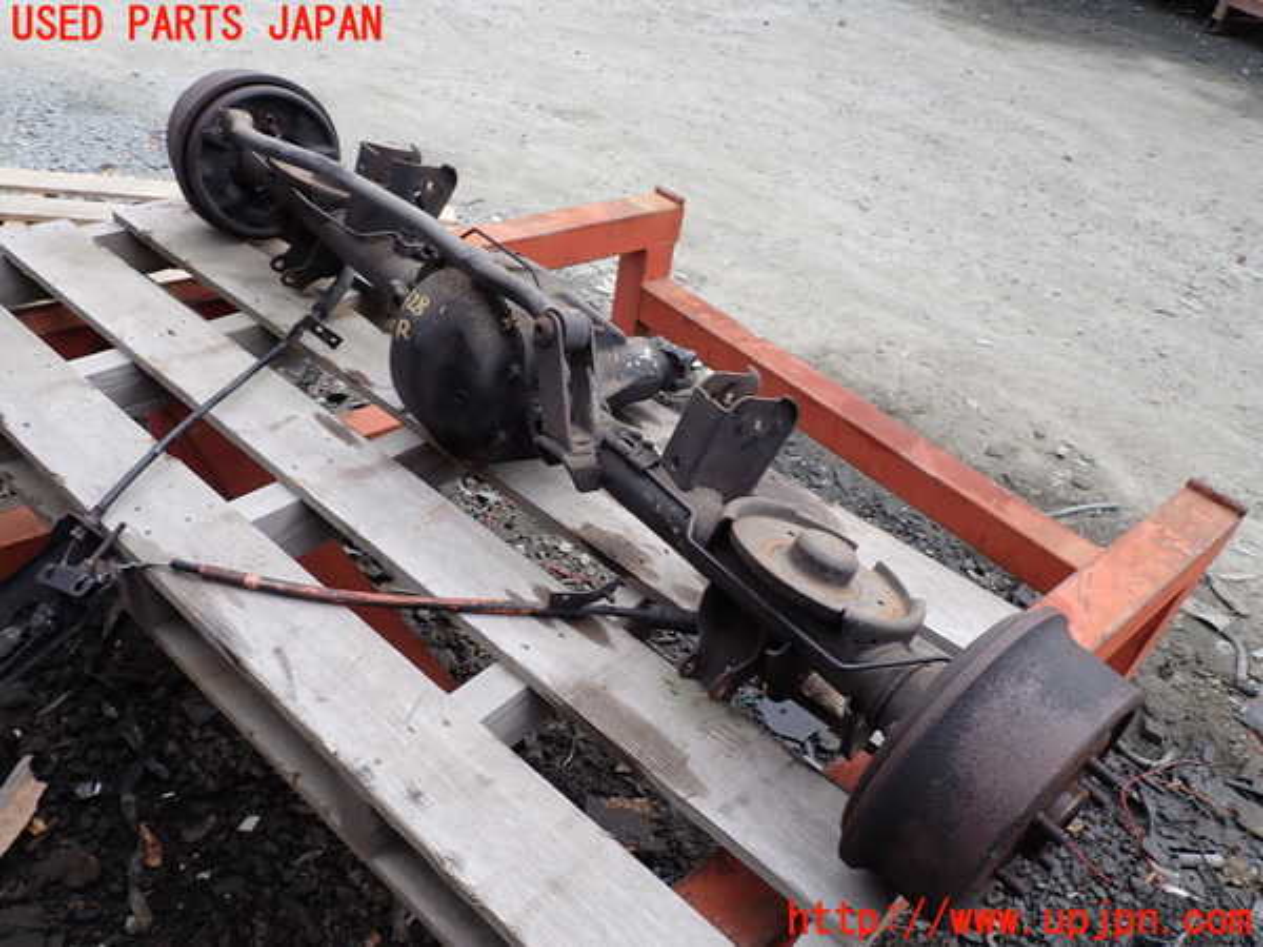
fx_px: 912
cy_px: 474
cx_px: 632
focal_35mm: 25
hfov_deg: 69.4
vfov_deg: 54.9
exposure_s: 1/125
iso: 100
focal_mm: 4.5
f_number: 2.8
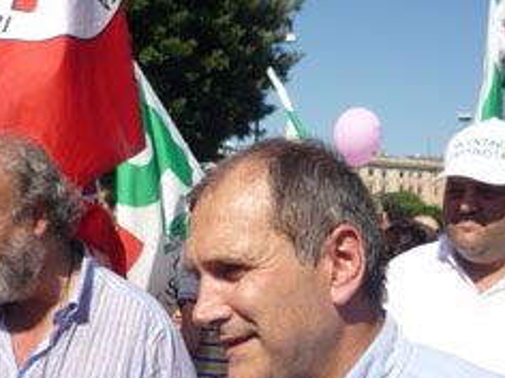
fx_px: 817
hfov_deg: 34.3
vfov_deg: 25.8
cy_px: 286
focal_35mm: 56
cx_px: 267
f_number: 8
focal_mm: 5.5
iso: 100
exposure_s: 1/250
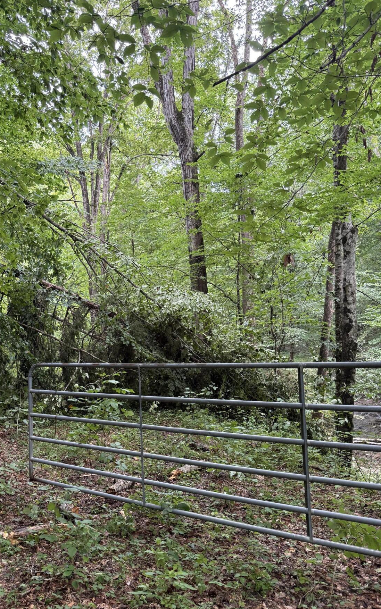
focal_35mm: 29
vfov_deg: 64.6
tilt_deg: -0.5
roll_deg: -1.2
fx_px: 482
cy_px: 317
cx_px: 162
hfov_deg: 43.0
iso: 200
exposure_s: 1/99
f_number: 1.78
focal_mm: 6.76
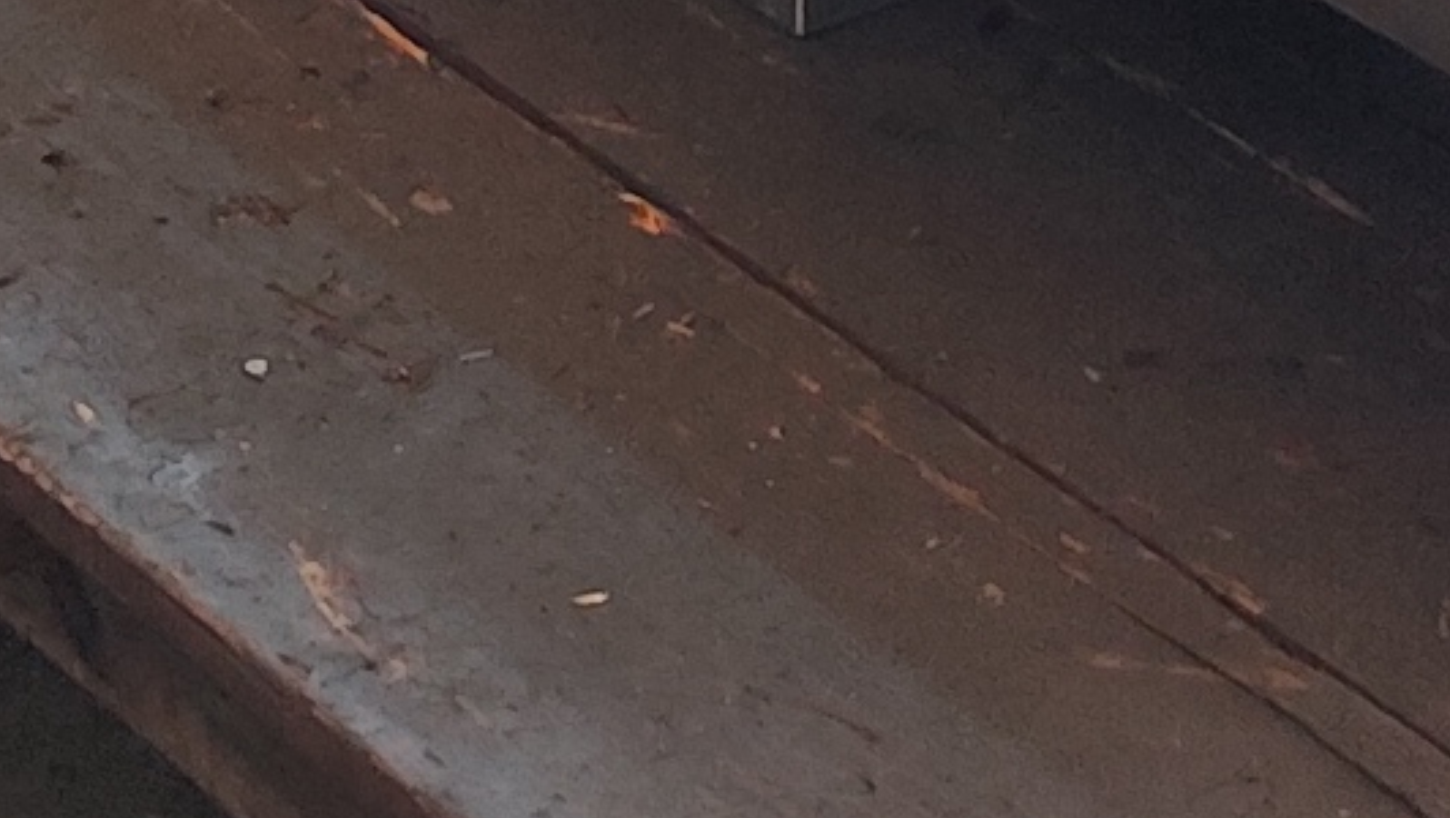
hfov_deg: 11.2
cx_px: 343
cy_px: -2822
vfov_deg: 5.3
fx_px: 7387
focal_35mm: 192
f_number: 1.65
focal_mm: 6.14
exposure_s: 1/100
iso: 200
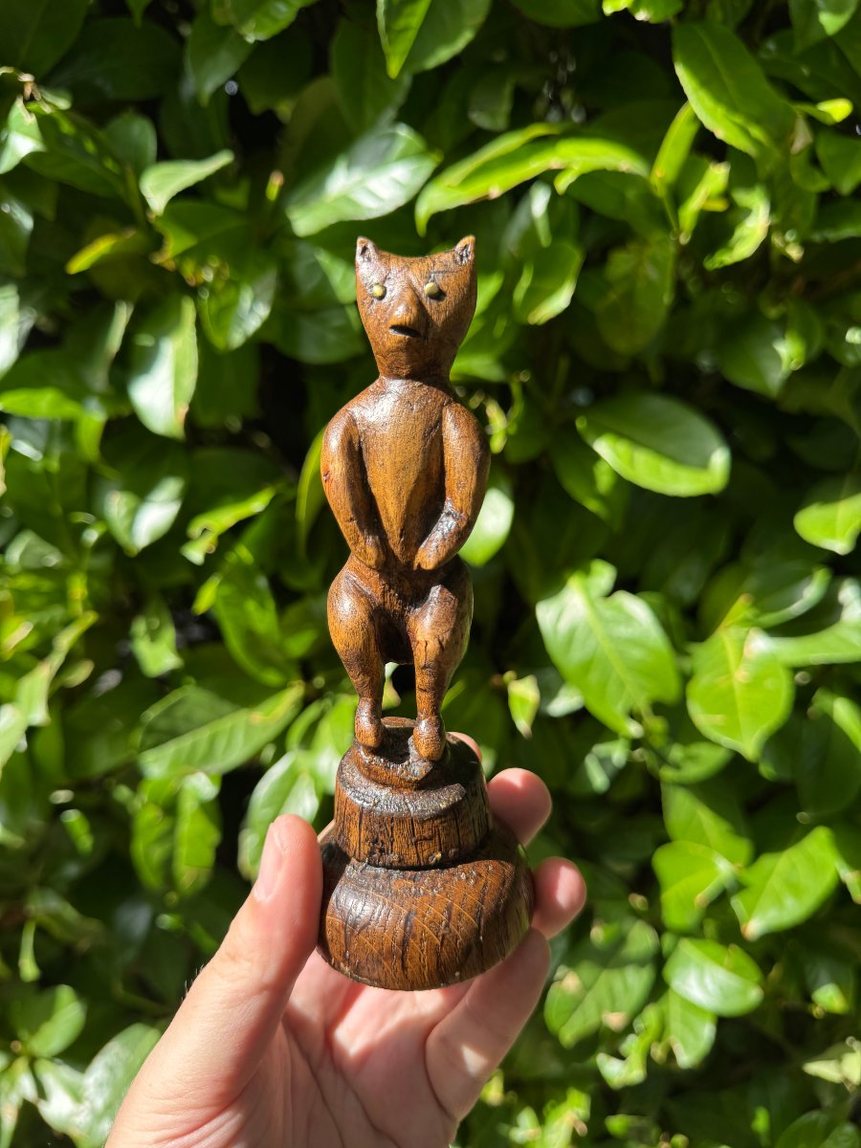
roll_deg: +0.5
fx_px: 796
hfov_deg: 56.8
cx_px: 430
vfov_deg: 71.6
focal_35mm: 24
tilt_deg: -14.6
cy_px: 574
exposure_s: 1/842
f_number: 1.78
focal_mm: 6.76
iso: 80
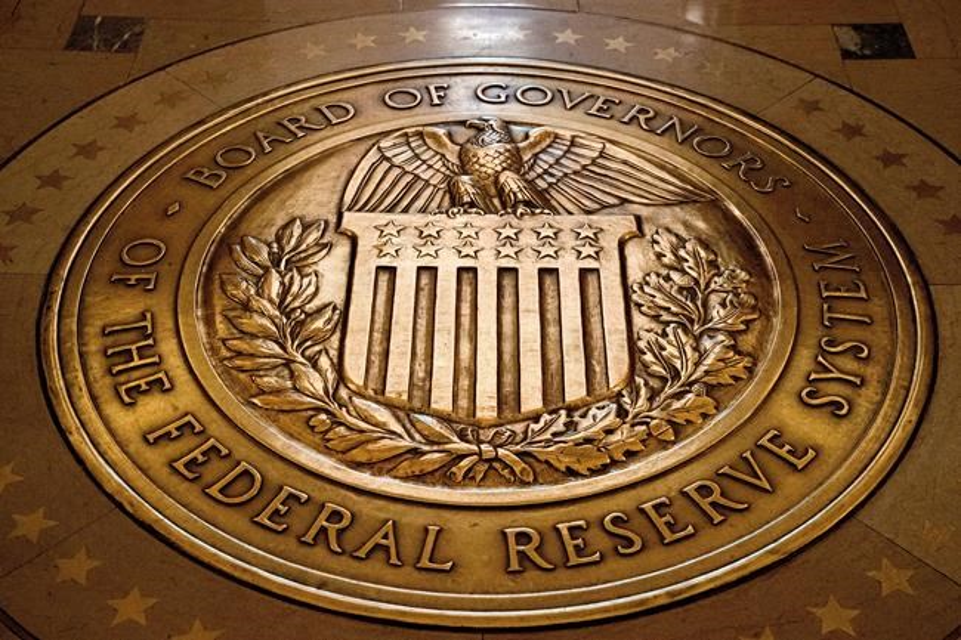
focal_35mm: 54
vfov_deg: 25.0
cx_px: 480
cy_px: 320
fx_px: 1441
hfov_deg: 36.9
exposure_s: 1/250
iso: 12800
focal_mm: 54
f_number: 6.3
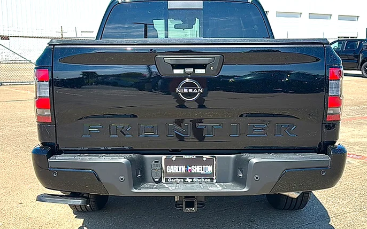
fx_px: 400
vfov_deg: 32.0
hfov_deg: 49.3
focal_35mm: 40
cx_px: 186
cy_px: 116
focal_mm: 6.86
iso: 80
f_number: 1.78
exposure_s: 1/4386
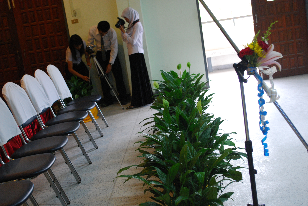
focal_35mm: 51
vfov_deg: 26.6
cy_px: 103
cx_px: 154
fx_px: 437
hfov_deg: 38.8
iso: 800
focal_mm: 34
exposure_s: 1/25
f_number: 5.6
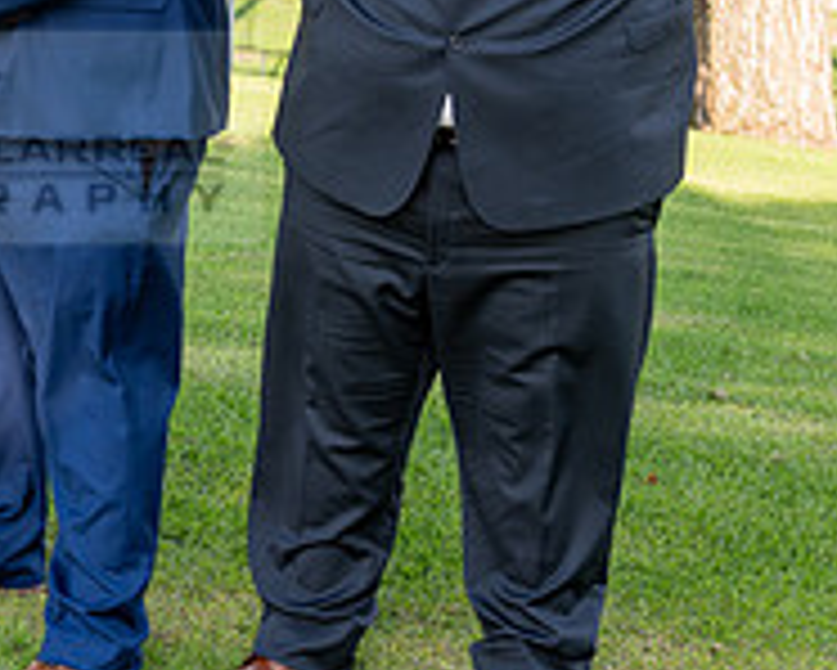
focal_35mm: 111
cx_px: -117
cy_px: 137
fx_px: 2751
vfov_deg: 13.8
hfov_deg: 16.7
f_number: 4
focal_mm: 38
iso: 80
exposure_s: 1/160
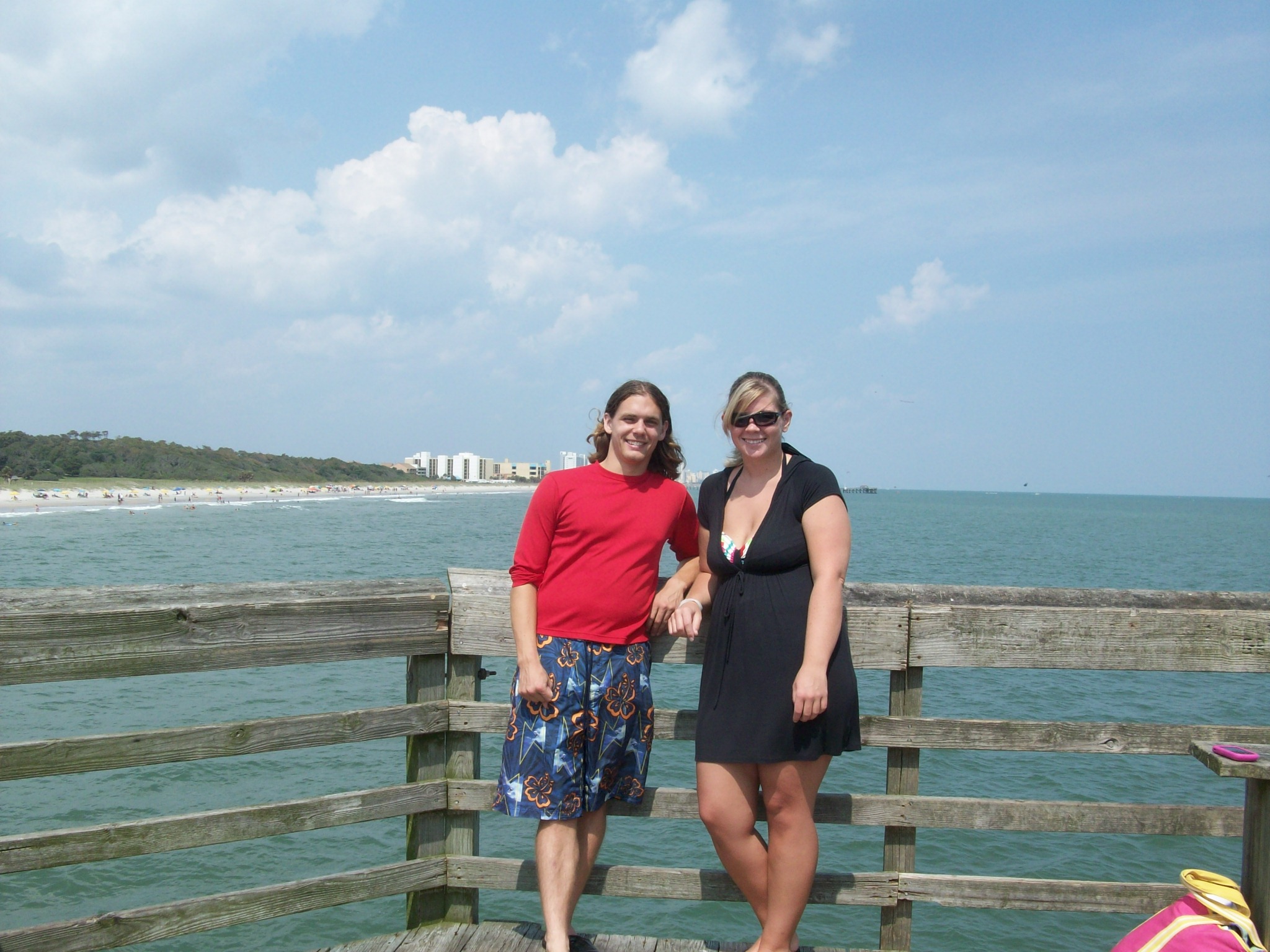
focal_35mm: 34
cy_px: 476
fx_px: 1247
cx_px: 635
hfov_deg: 54.0
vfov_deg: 41.8
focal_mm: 5.7
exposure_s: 1/399
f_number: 5.5
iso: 64
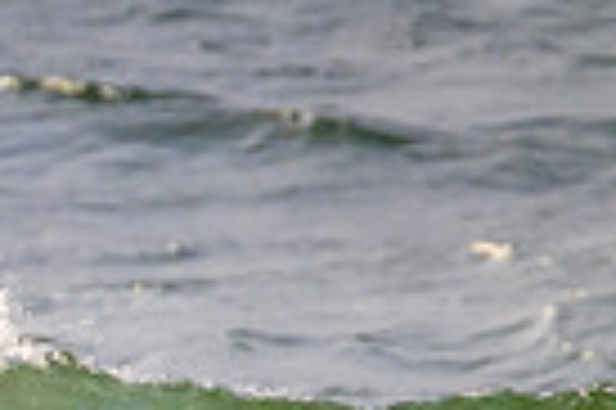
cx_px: -643
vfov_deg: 0.4
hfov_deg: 0.6
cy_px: 791
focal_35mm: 3391
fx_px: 57954
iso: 1400
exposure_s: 1/2000
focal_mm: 800
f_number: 11
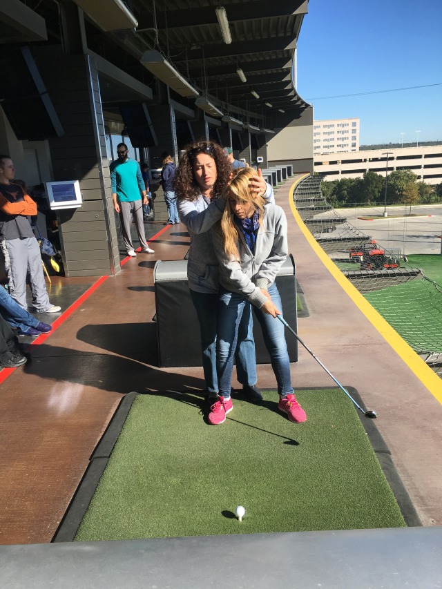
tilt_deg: -14.7
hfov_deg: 48.2
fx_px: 494
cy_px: 294
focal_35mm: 29
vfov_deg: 61.7
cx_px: 221
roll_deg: +4.6
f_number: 2.2
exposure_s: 1/1350
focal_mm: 4.15
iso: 25
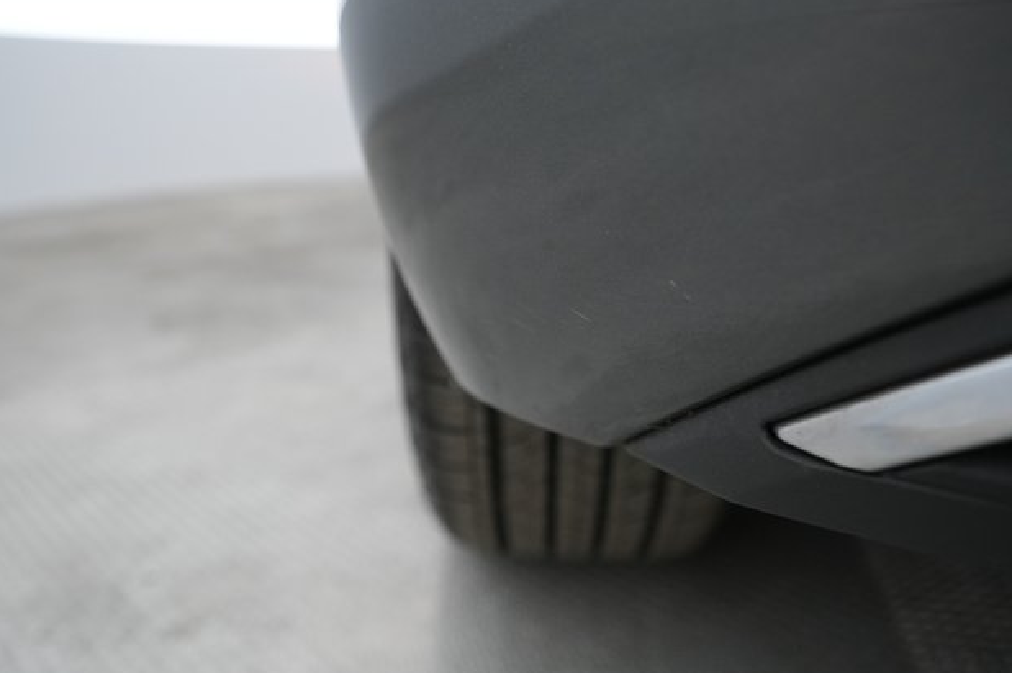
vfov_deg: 44.9
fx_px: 815
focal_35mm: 29
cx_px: 490
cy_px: 339
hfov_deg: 63.7
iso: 2500
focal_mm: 28
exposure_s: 1/100
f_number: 4.5
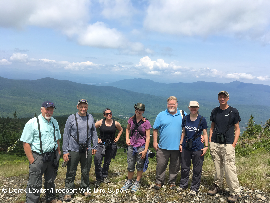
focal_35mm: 29
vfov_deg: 48.2
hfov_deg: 61.7
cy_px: 102
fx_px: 226
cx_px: 135
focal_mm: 4.15
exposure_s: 1/1040
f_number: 2.2
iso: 25
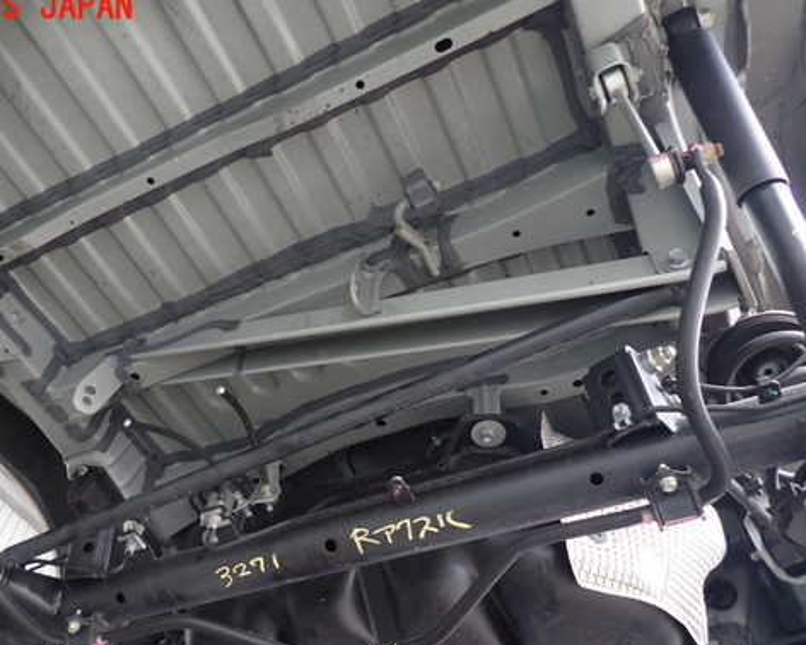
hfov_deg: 56.8
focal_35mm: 31
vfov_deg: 47.0
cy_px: 370
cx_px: 335
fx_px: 740
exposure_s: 1/30
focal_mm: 4.5
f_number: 2
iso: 200
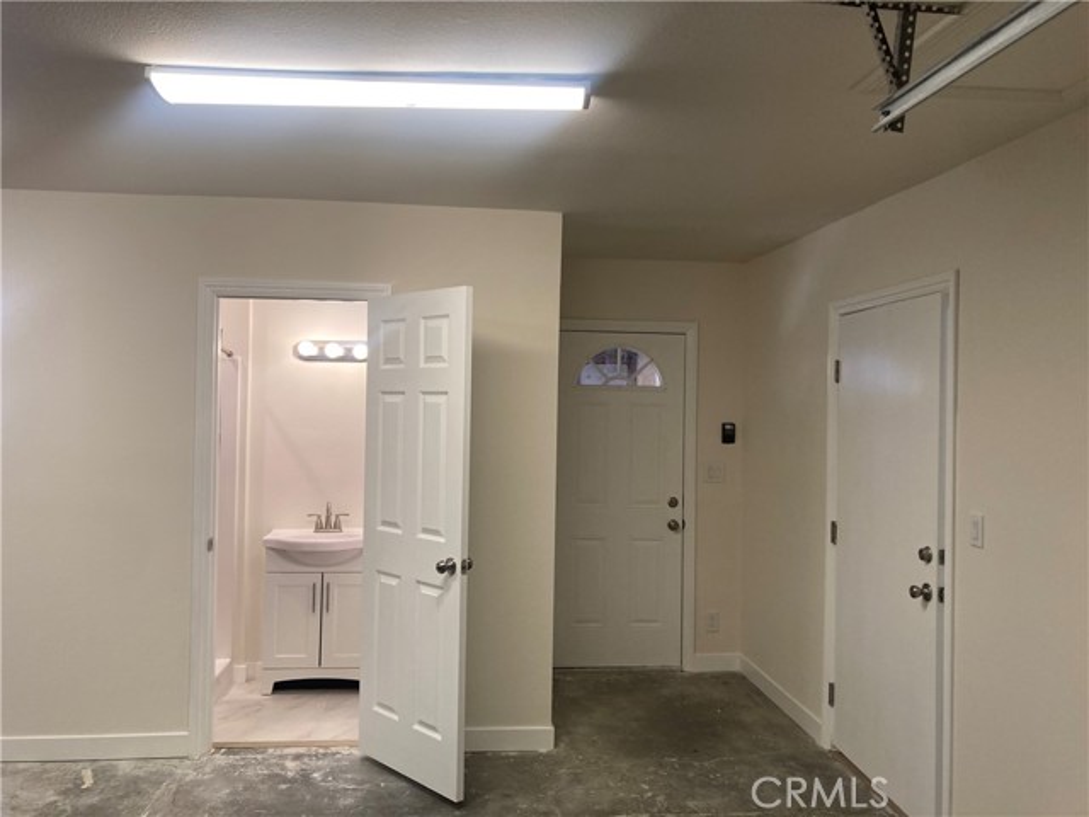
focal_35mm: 28
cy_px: 408
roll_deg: -1.5
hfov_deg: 63.4
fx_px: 881
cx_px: 544
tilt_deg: -1.0
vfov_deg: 49.7
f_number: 1.8
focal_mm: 3.99
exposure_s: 1/60
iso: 64
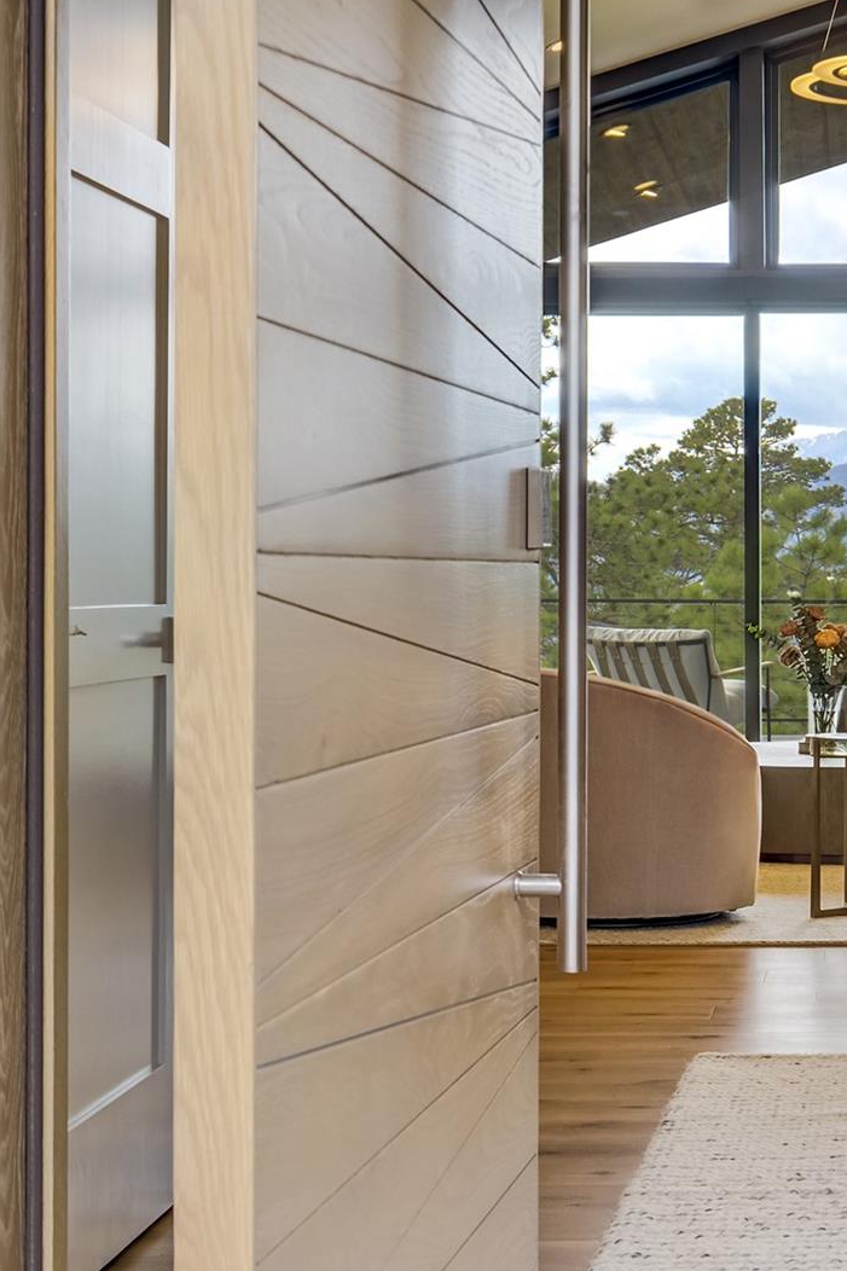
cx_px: 941
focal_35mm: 73
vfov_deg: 27.7
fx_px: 2577
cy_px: 633
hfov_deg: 18.0
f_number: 7.1
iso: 250
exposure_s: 1/50
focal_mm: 32
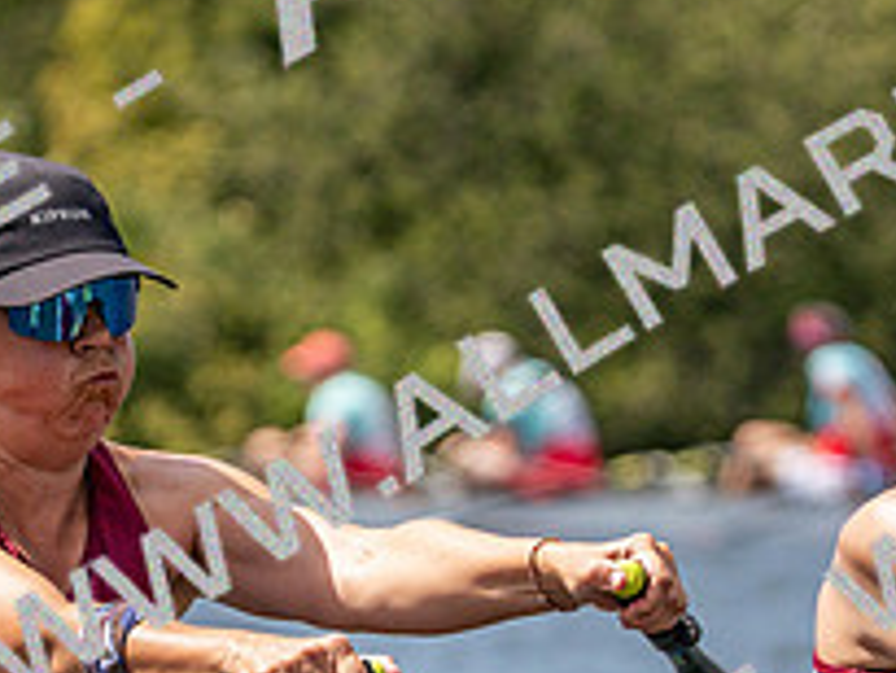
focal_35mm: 545
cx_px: 507
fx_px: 14115
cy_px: 706
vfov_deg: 2.7
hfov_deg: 3.6
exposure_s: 1/2000
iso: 320
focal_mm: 200
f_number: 5.6
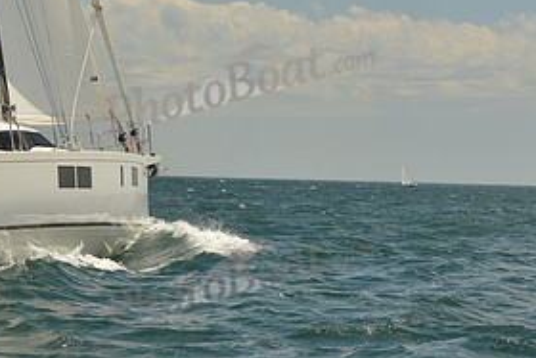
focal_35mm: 145
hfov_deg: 13.9
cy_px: 12
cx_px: 8
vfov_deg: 9.4
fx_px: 2160
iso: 400
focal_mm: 70
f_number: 7.1
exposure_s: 1/800
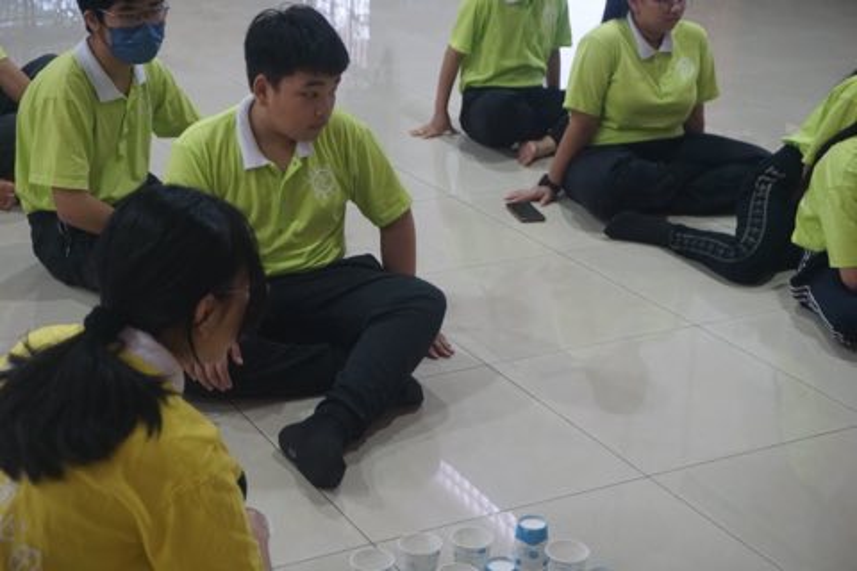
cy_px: 286
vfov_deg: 22.6
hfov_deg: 33.4
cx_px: 428
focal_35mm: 60
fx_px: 1428
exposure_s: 1/160
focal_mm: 40
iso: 1600
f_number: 5.6
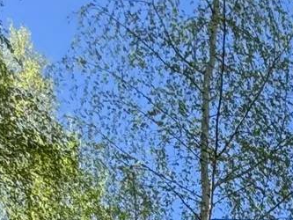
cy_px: 720
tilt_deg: +0.9
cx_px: 489
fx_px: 855
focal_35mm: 101
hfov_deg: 16.8
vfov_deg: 9.8
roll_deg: +2.8
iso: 40
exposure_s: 1/381
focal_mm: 2.22
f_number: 2.2
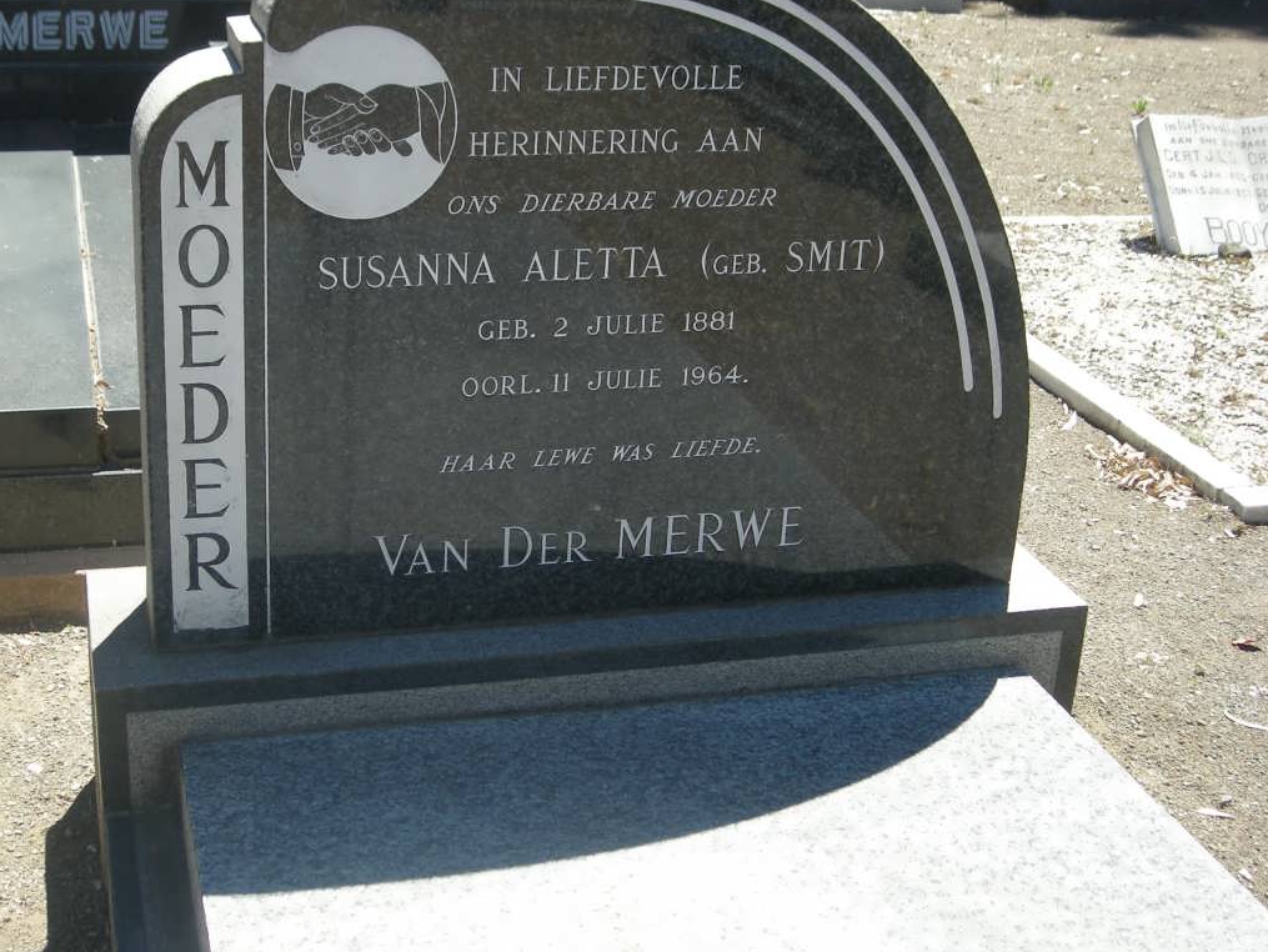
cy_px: 406
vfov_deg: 28.0
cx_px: 528
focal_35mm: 52
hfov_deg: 36.7
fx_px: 1905
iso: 50
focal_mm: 7.1
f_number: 3.1
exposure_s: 1/316
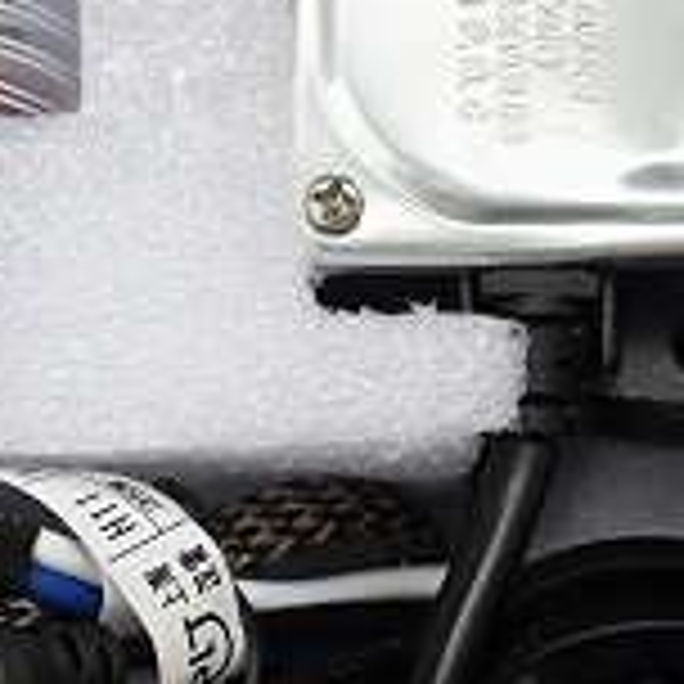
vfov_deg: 8.5
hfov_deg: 8.5
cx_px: 104
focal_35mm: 205
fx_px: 4582
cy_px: 369
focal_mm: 35
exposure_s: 1/400
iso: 640
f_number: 2.8
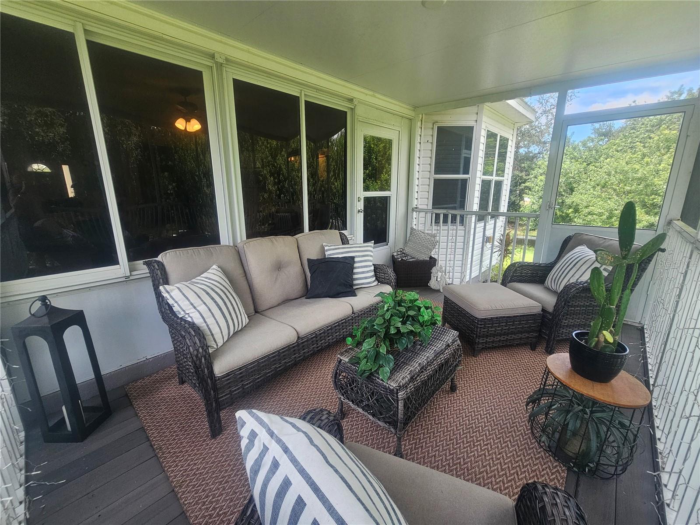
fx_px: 263
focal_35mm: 13
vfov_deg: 89.9
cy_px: 262
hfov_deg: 106.2
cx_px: 350
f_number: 2.2
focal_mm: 2.2
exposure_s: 1/207
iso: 80
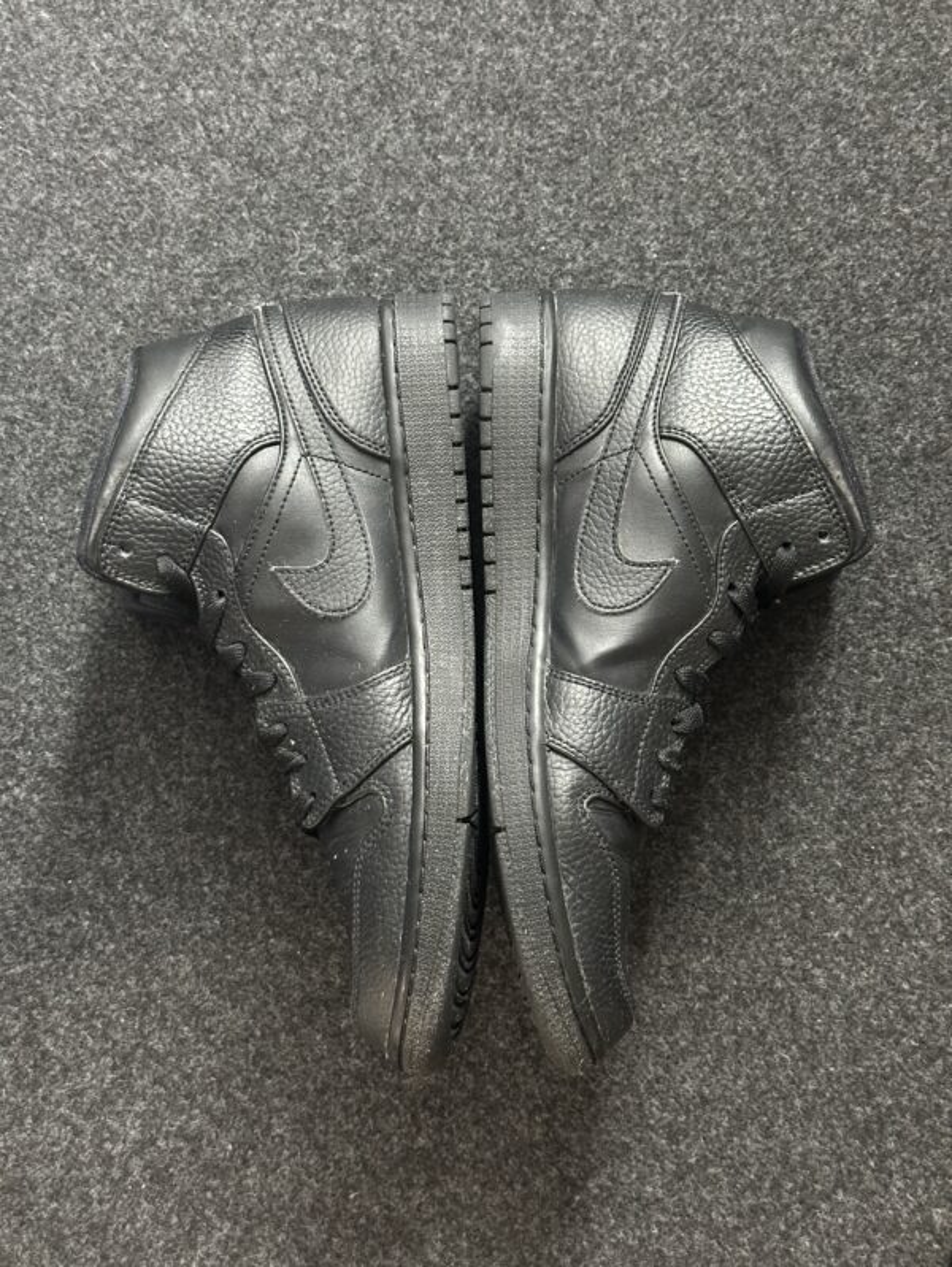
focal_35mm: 48
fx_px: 1759
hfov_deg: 30.3
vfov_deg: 39.6
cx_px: 476
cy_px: 634
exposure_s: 1/27
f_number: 1.78
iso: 640
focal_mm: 6.86
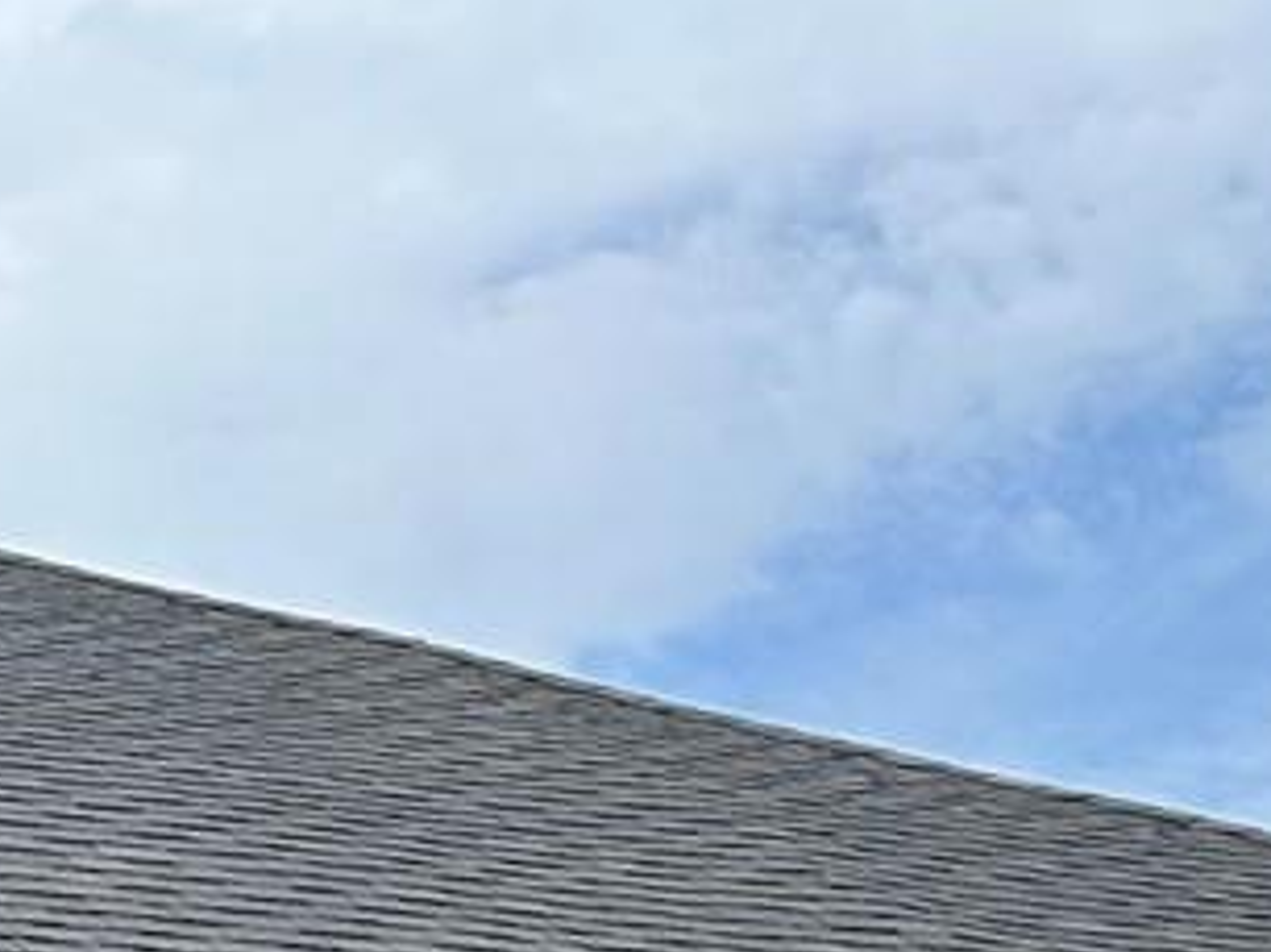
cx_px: 266
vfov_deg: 9.7
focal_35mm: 136
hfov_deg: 14.4
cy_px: 2220
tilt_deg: +1.4
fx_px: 4990
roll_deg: +0.6
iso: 50
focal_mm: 5.7
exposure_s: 1/2841
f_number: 1.5
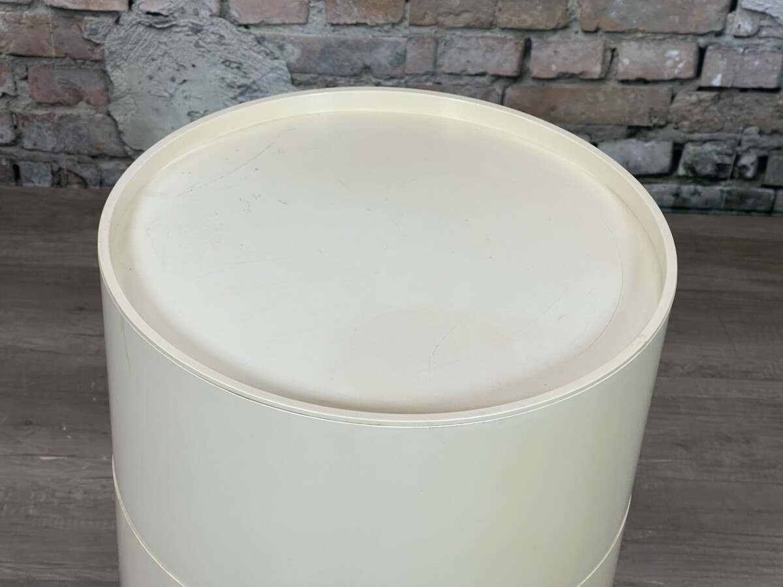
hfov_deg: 30.3
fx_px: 1448
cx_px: 392
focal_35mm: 64
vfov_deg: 22.9
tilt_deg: -37.4
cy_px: 294
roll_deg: -3.9
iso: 80
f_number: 2.2
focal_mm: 7.5
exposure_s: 1/100
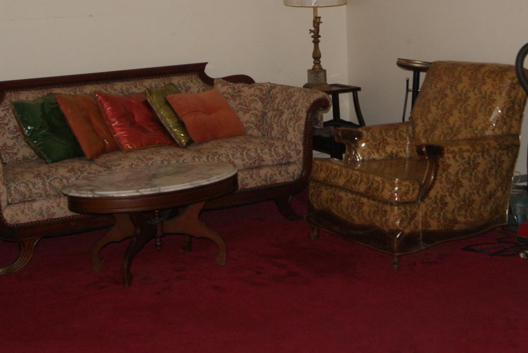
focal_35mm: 69
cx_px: 303
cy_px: 53
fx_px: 1013
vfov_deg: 19.5
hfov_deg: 29.2
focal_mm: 26
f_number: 5.6
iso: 400
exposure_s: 1/60
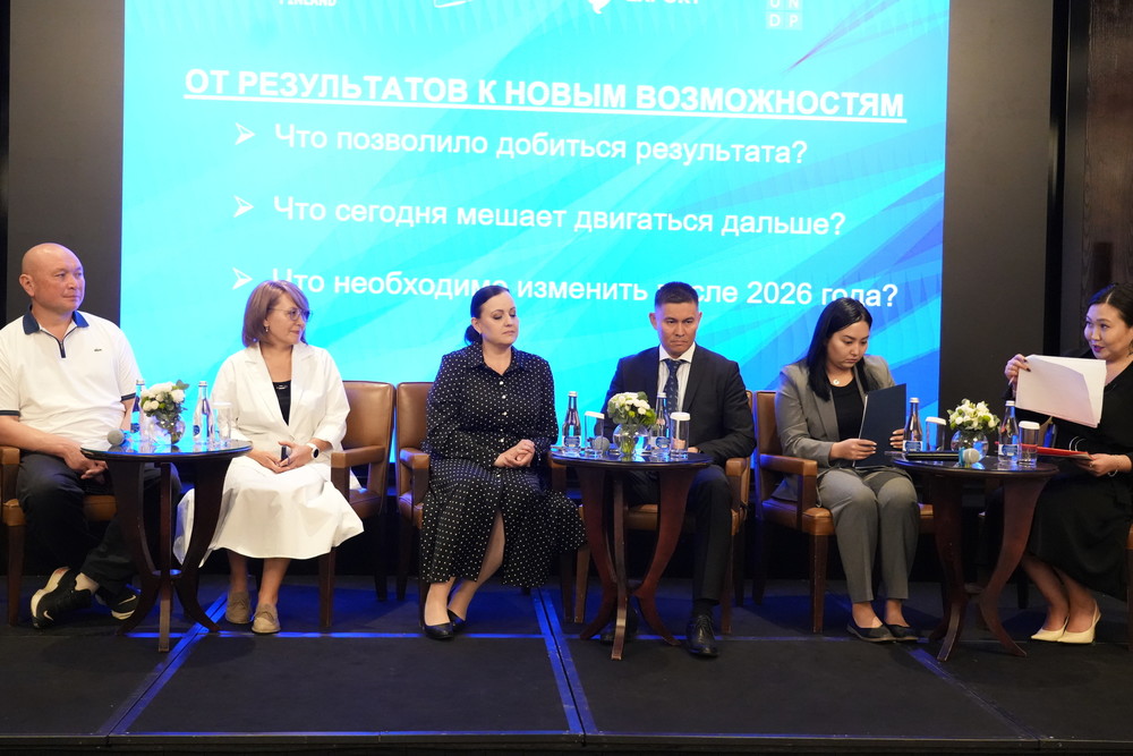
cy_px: 378
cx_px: 566
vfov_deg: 34.2
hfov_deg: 49.5
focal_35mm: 39
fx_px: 1228
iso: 8000
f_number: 4
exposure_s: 1/250
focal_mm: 39
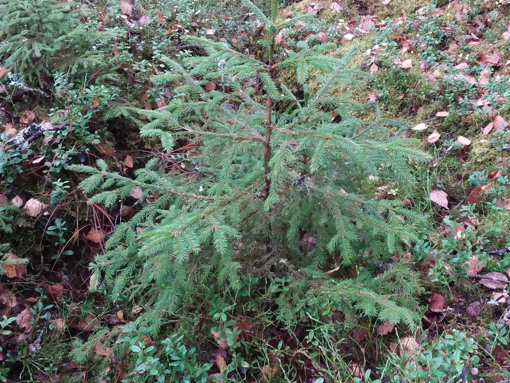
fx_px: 486
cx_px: 296
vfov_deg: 43.0
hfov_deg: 55.1
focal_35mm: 33
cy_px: 191
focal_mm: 2.91
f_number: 1.9
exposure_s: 1/25
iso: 100
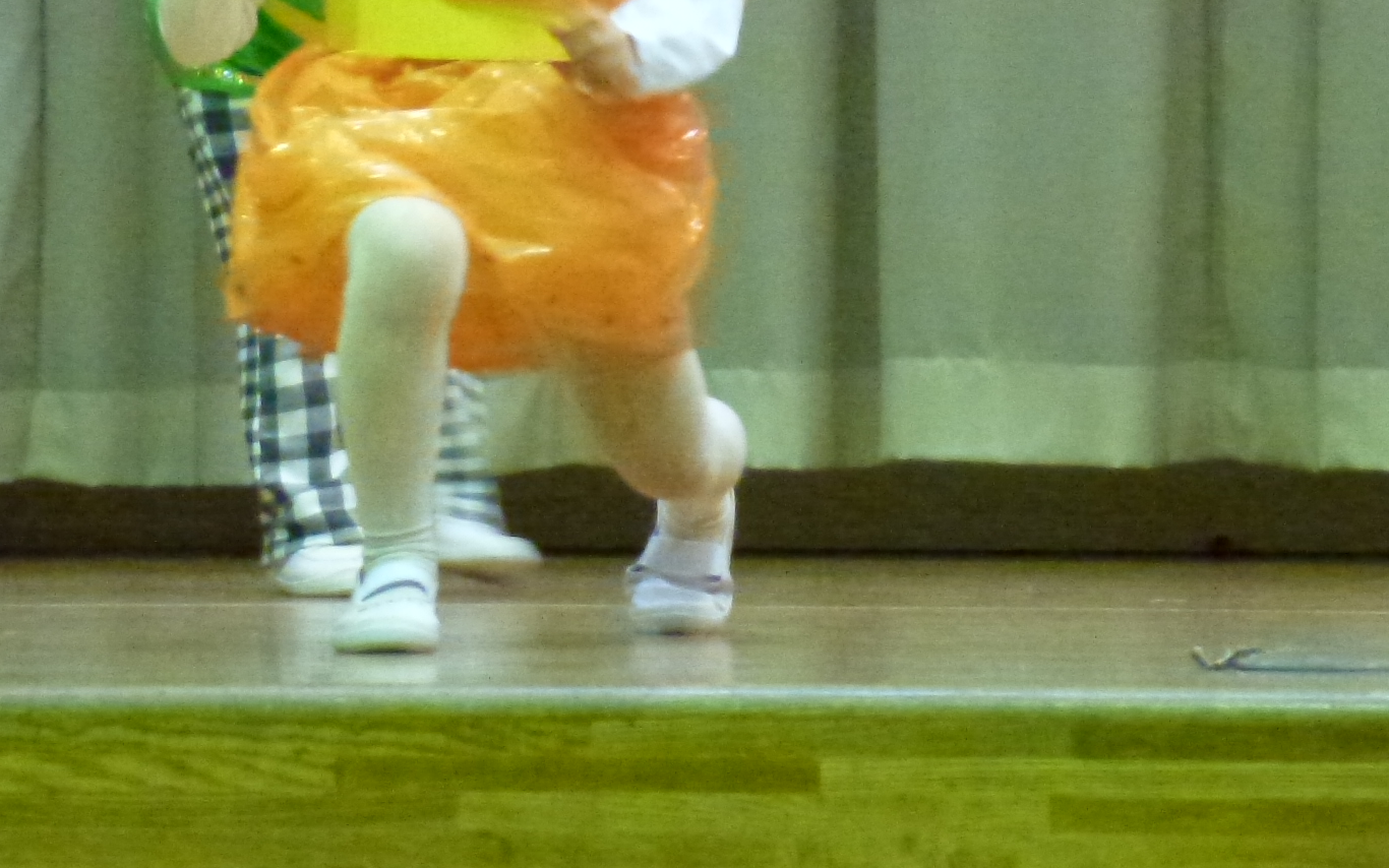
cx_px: 445
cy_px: -51
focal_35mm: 282
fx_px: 10676
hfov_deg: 7.4
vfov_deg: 4.6
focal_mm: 25.5
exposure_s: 1/30
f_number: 5.3
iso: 1600
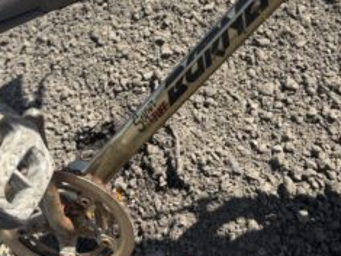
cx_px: 187
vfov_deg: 29.0
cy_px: 49
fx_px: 482
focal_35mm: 49
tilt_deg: -24.5
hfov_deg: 38.9
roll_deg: +25.2
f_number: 1.78
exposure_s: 1/2611
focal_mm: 6.76
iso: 80
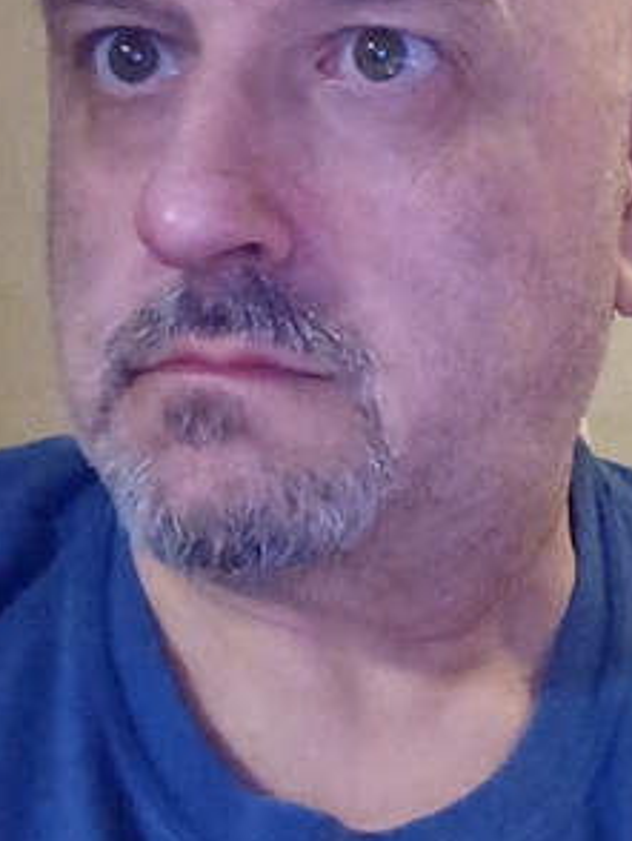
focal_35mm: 69
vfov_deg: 27.9
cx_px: 499
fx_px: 1677
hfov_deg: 21.1
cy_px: 252
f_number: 2.2
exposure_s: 1/15
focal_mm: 2.27
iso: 792
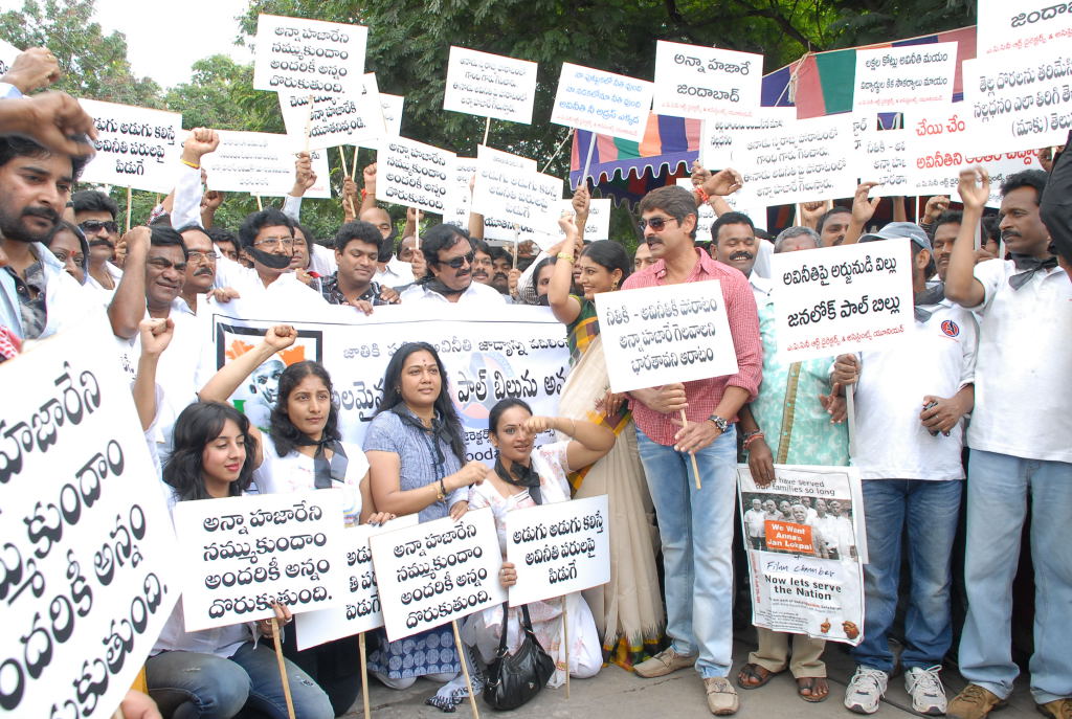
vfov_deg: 48.1
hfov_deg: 67.3
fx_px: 806
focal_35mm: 27
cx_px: 536
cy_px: 360
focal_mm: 18
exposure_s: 1/125
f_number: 5.6
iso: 400
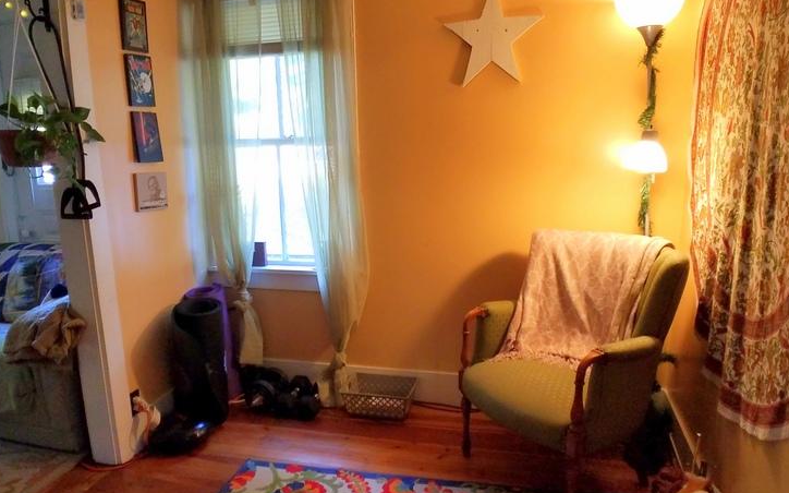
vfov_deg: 32.7
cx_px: 385
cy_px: 244
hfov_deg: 50.4
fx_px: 838
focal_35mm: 39
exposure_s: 1/60
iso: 200
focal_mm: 4.2
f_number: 1.7
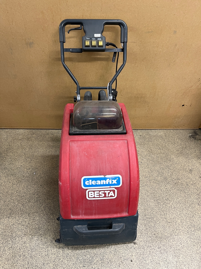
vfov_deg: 67.3
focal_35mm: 26
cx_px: 100
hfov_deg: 53.0
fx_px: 201
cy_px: 134
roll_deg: -0.6
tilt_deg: -44.8
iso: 125
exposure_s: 1/50
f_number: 1.6
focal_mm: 5.1
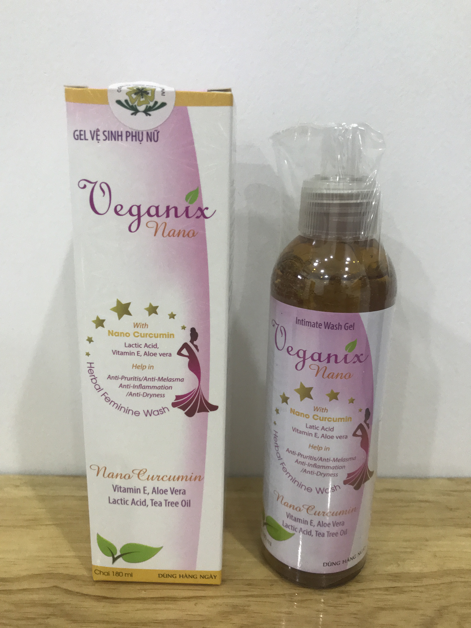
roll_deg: -0.3
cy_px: 314
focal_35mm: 28
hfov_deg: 49.7
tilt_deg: -16.7
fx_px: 508
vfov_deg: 63.4
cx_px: 236
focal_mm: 3.99
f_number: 1.8
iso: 160
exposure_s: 1/33
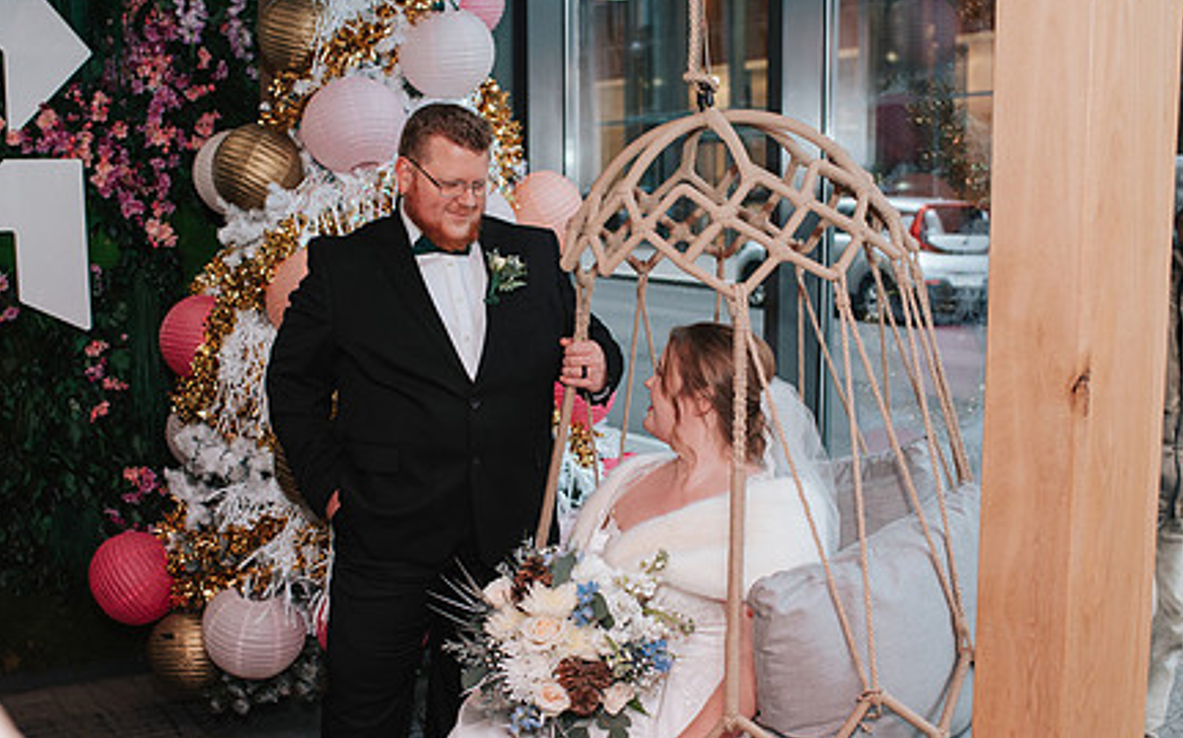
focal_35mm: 48
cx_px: 535
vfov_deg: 26.7
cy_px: 468
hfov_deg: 41.8
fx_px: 1547
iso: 1000
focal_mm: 35
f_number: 3.2
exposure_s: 1/200
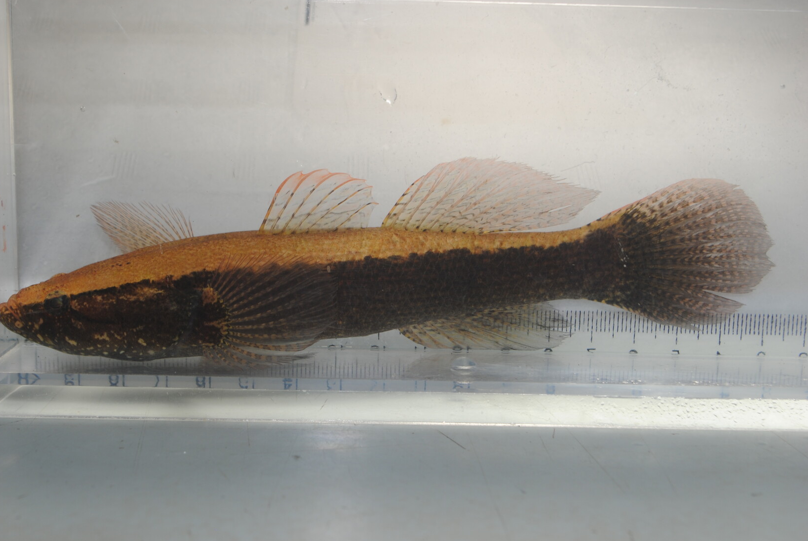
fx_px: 1258
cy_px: 286
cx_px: 367
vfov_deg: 24.3
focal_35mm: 56
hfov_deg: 35.6
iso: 100
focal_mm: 34
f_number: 9
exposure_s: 1/30
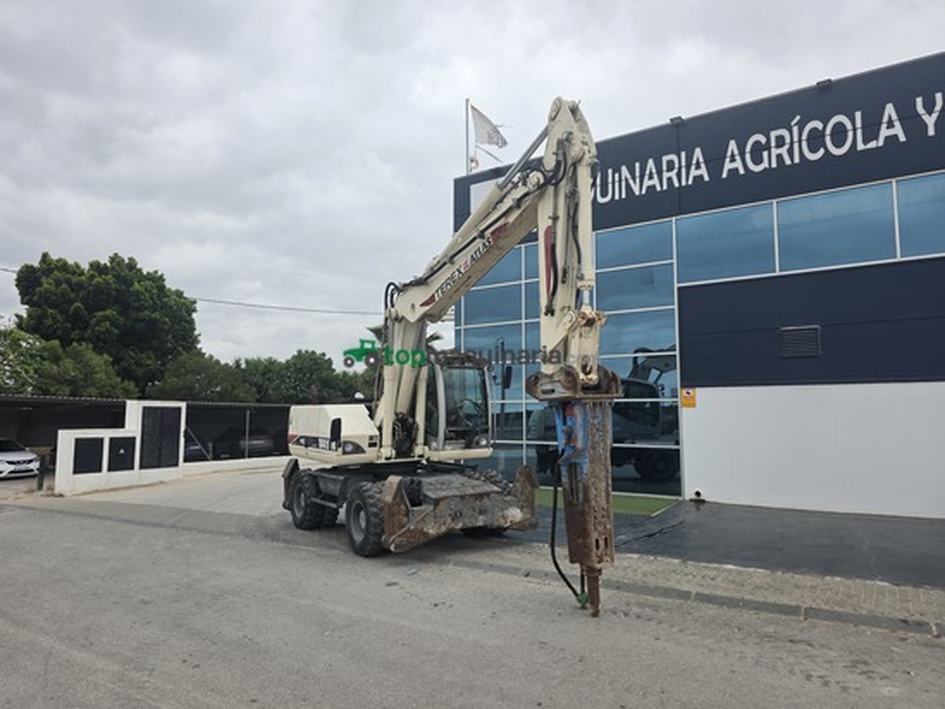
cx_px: 472
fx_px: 628
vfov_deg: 58.9
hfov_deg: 73.9
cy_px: 354
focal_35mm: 23
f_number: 1.7
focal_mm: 6.3
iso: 80
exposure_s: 1/3282
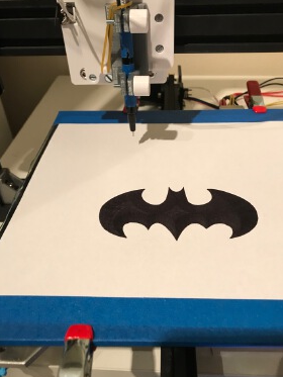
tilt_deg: -37.8
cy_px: 180
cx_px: 150
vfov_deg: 59.9
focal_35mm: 30
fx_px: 327
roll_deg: +1.0
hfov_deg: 46.8
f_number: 1.8
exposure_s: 1/17
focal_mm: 3.99
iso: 64
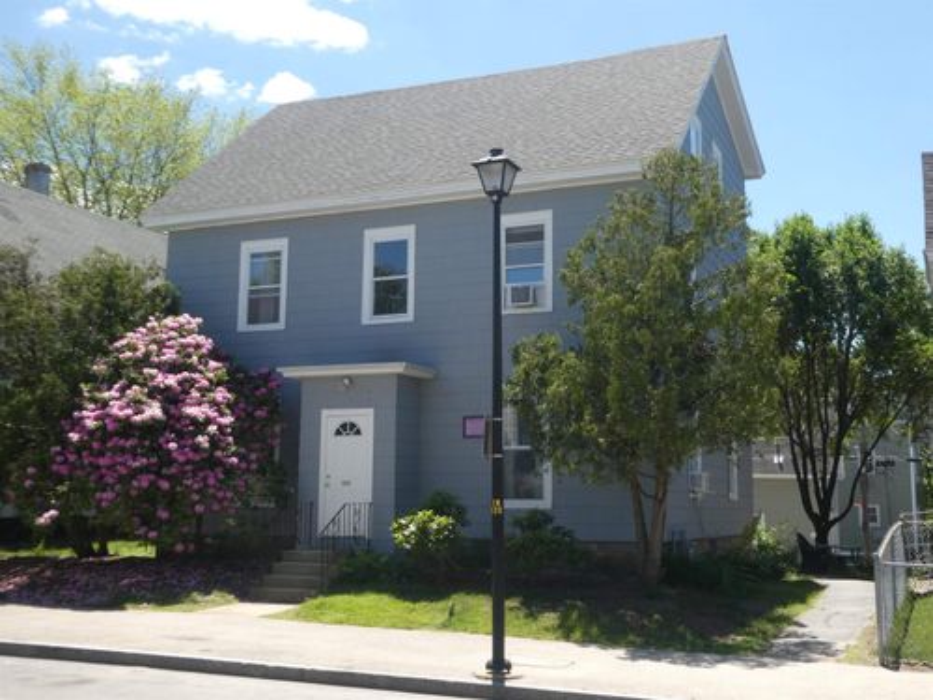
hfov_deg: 46.8
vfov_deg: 36.0
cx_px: 466
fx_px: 1078
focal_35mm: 40
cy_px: 350
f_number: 3.8
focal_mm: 7.2
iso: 200
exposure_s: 1/800
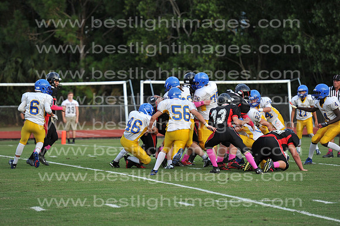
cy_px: 113
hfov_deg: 12.1
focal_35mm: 170
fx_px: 1605
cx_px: 170
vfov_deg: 8.1
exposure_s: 1/1250
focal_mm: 170
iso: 800
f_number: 3.5
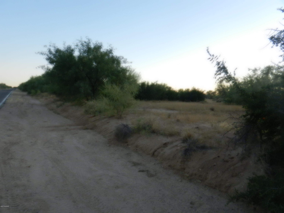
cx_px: 142
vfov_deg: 48.2
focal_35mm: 29
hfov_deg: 61.7
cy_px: 106
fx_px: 238
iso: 500
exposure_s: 1/250
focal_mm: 5.1
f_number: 3.6
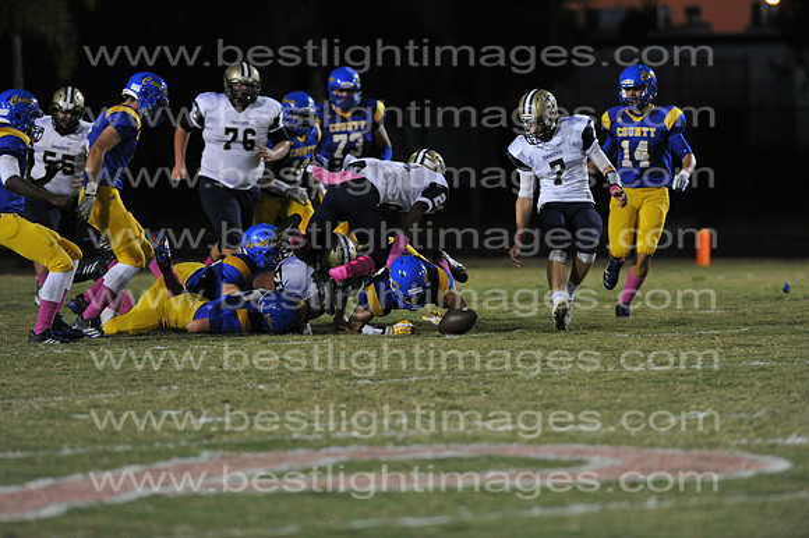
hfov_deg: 6.9
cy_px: 269
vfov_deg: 4.6
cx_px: 404
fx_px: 6738
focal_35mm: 300
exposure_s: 1/500
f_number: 4
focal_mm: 300
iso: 5000
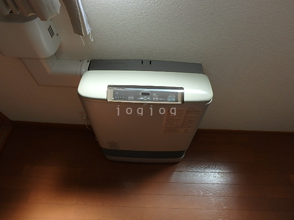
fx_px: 178
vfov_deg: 63.4
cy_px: 110
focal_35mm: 21
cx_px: 147
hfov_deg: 79.0
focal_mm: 3.7
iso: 125
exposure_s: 1/100
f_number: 3.5
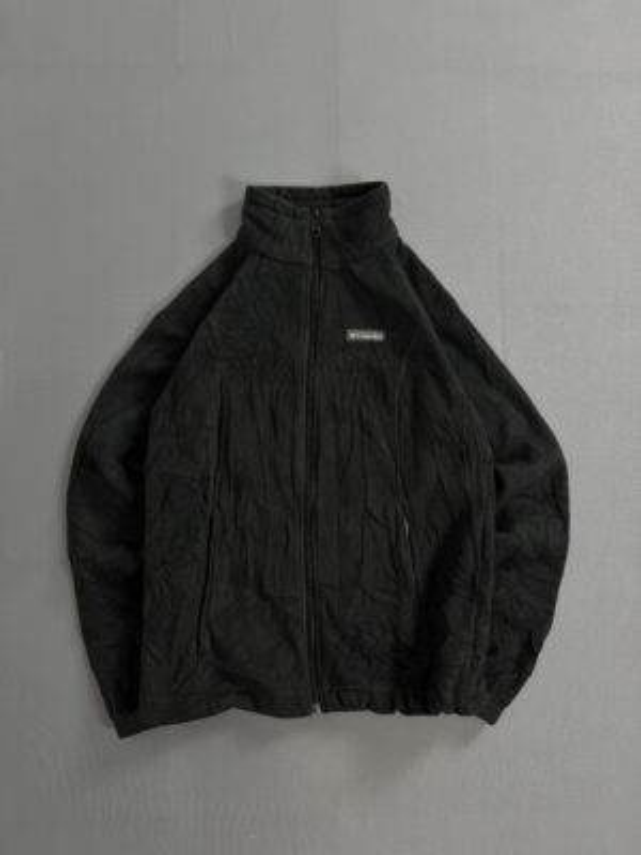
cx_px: 320
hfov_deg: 56.8
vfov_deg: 71.6
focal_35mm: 24
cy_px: 428
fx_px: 593
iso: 100
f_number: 1.78
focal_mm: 6.76
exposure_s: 1/60
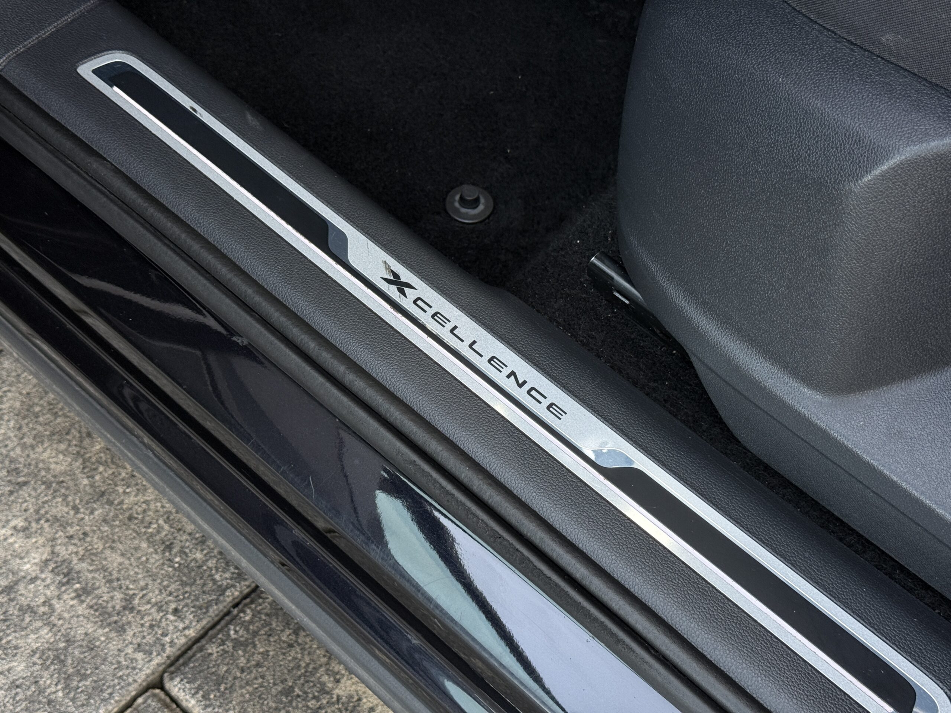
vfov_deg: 30.3
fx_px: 1319
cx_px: 476
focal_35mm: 48
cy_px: 356
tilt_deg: -57.7
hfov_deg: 39.7
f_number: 1.78
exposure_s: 1/60
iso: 160
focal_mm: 6.76
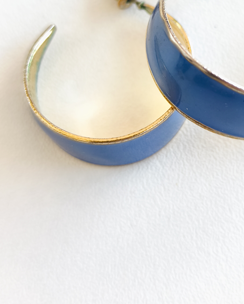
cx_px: 173
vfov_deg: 32.6
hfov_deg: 26.9
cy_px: 60
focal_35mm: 56
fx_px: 505
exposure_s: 1/10
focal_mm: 6.14
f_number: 1.65
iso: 50
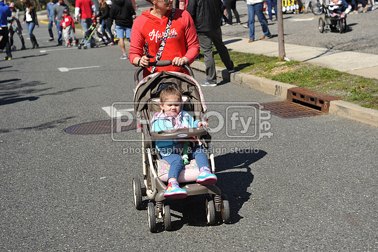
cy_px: 126
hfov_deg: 28.9
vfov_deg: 19.4
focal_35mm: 70
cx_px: 189
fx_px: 735
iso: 200
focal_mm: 70
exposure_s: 1/1000
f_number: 5
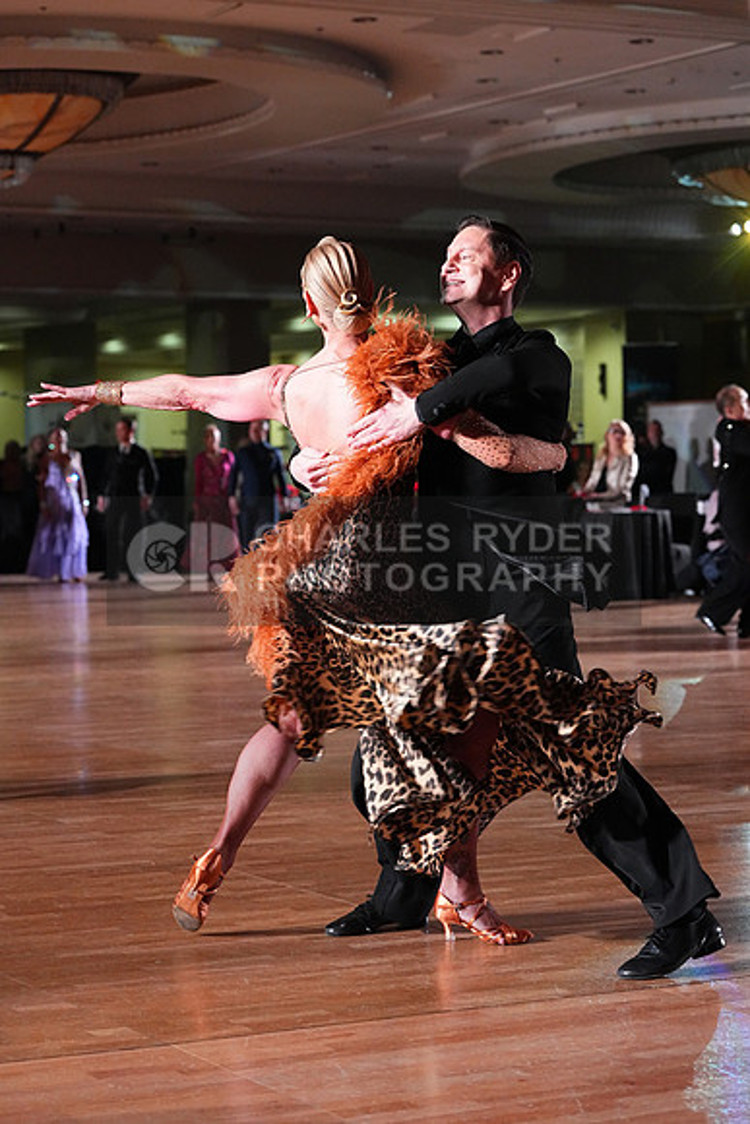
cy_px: 562
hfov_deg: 16.1
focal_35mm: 85
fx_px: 2654
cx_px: 375
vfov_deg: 23.9
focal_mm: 85
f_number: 5
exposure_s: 1/400
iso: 8000
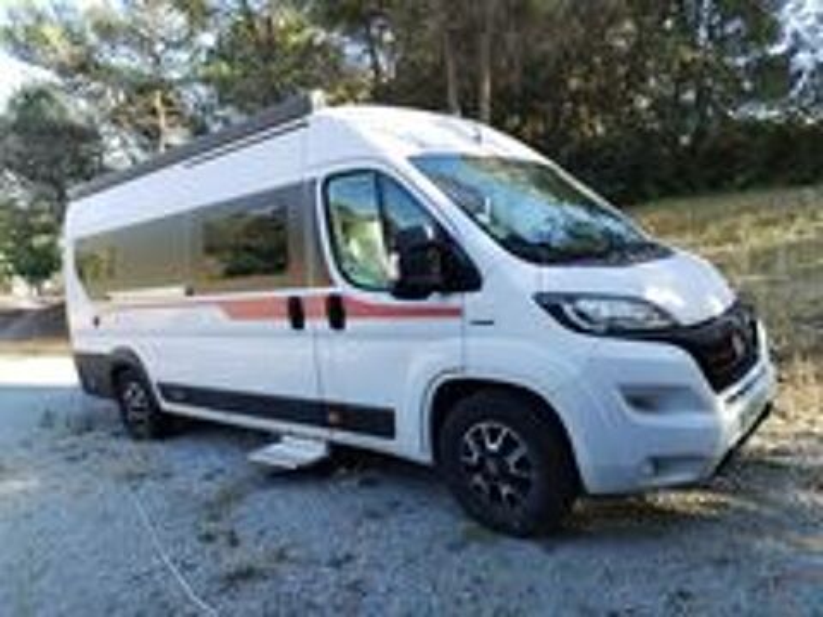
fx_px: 689
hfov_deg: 61.7
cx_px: 412
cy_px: 308
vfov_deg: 48.2
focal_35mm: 29
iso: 100
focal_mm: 4.75
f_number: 1.8
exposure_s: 1/280
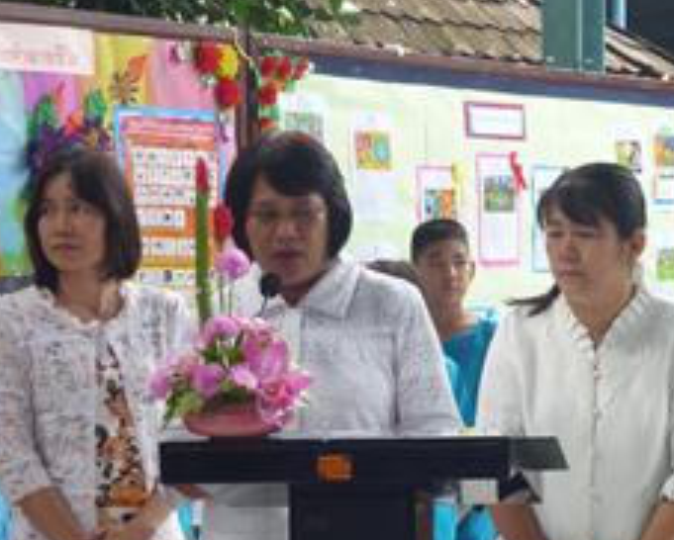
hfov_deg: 14.6
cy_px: 484
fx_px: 2635
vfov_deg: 11.6
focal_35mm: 132
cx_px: 416
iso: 100
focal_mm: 10.6
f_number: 3.8
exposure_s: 1/50
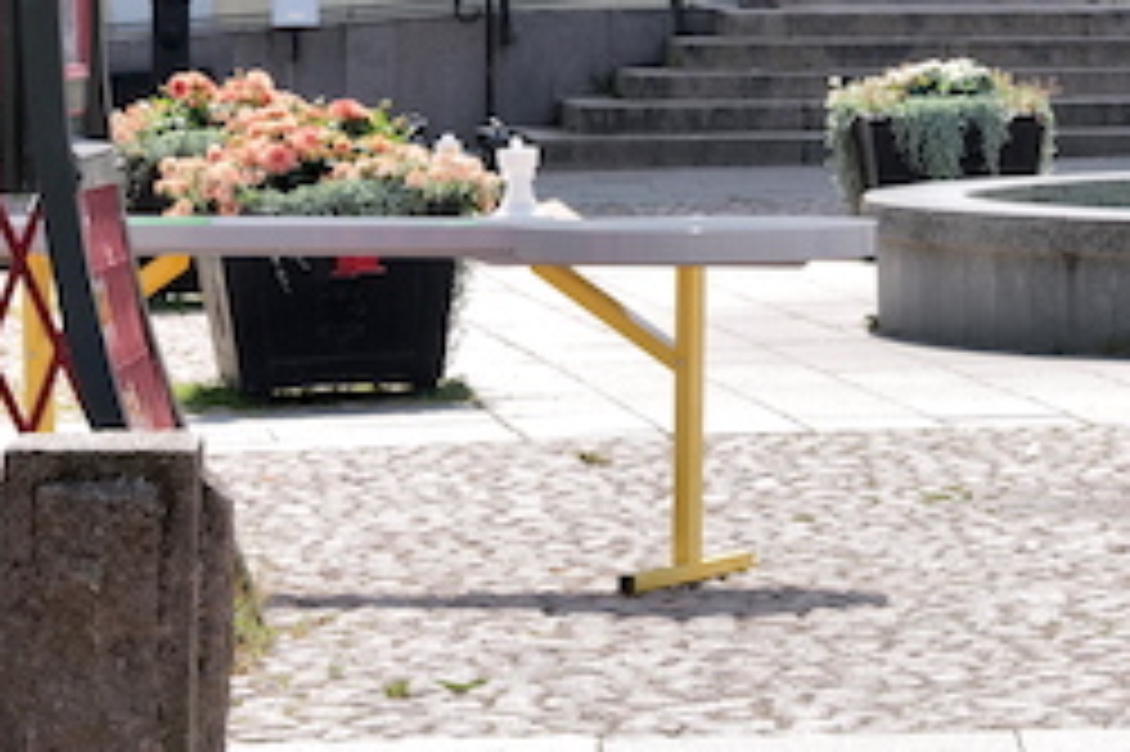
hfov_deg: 9.2
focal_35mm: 223
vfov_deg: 6.1
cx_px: 693
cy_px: -83
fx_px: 6995
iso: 100
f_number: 9
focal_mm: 70
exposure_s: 1/125
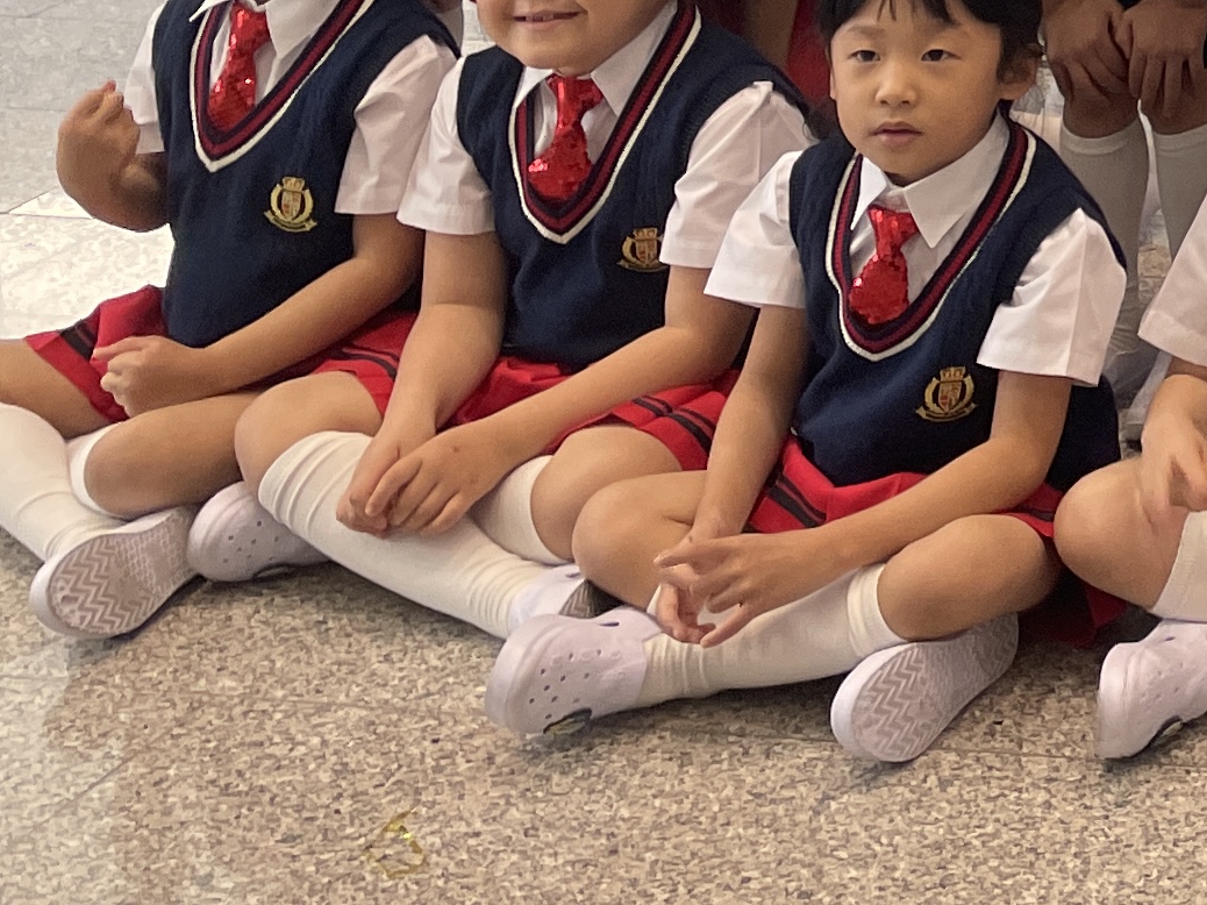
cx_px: 2183
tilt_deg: -8.7
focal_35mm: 101
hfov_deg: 16.3
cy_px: -550
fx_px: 3521
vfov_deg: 13.6
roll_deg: -0.3
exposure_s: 1/60
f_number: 1.6
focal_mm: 4.2
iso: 64
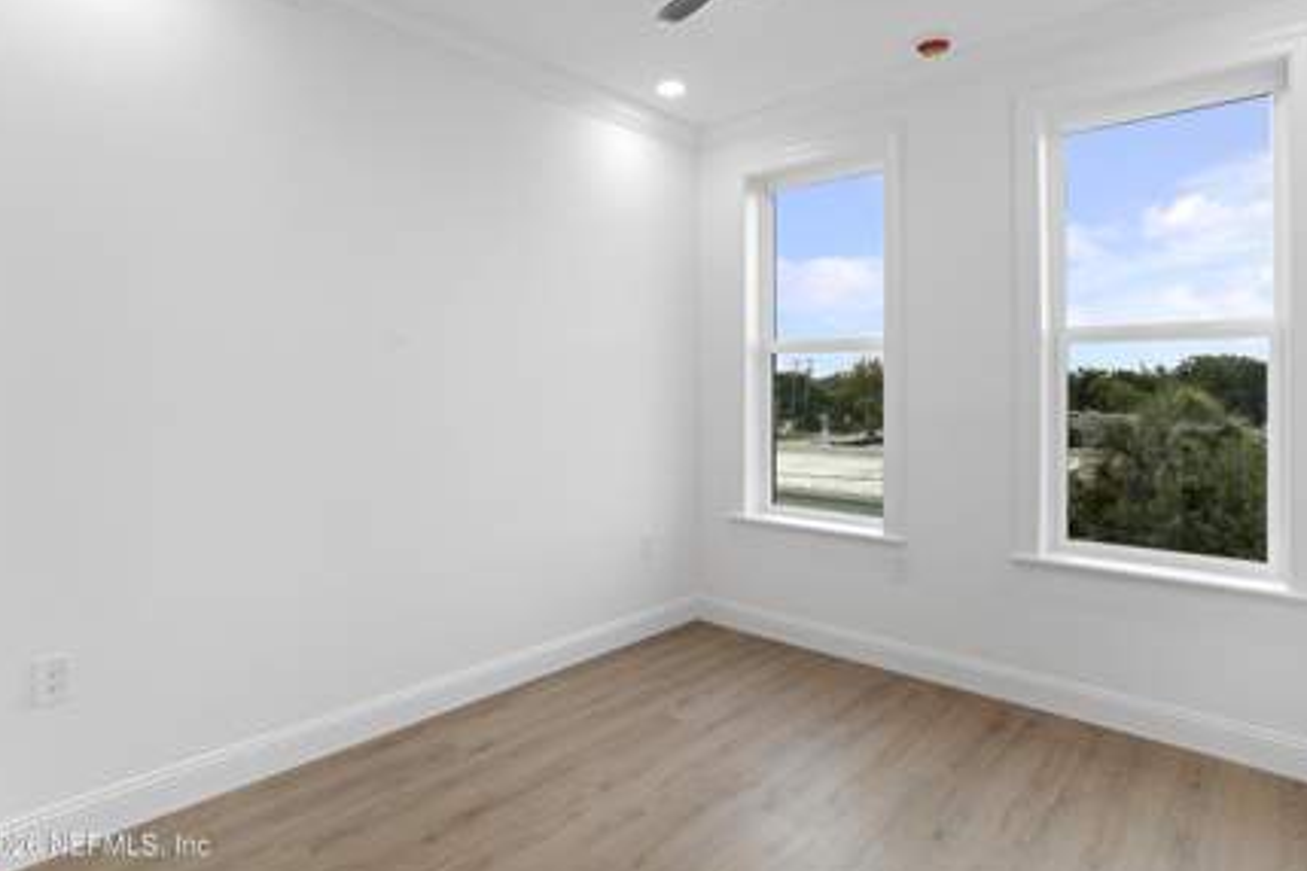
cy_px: 402
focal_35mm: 19
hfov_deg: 86.8
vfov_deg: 64.5
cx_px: 689
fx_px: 690
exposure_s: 1/50
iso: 800
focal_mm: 17
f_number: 8
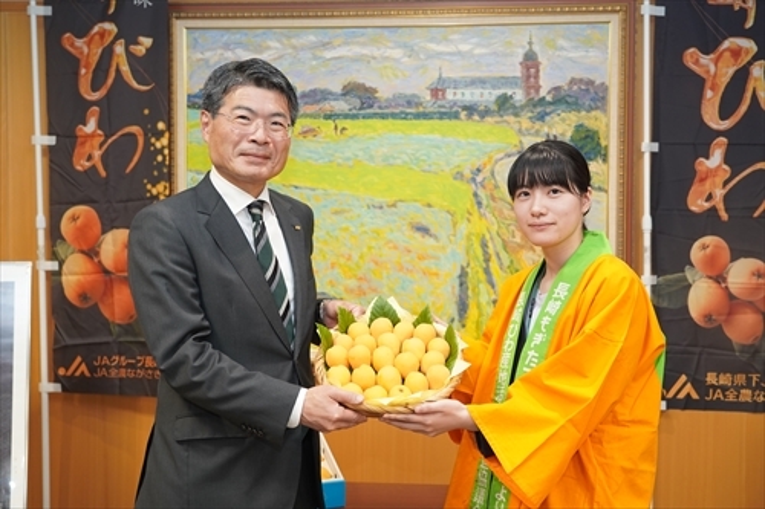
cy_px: 254
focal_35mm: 37
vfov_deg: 35.9
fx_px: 786
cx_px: 382
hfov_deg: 51.9
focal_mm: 37
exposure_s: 1/160
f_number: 4
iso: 1600
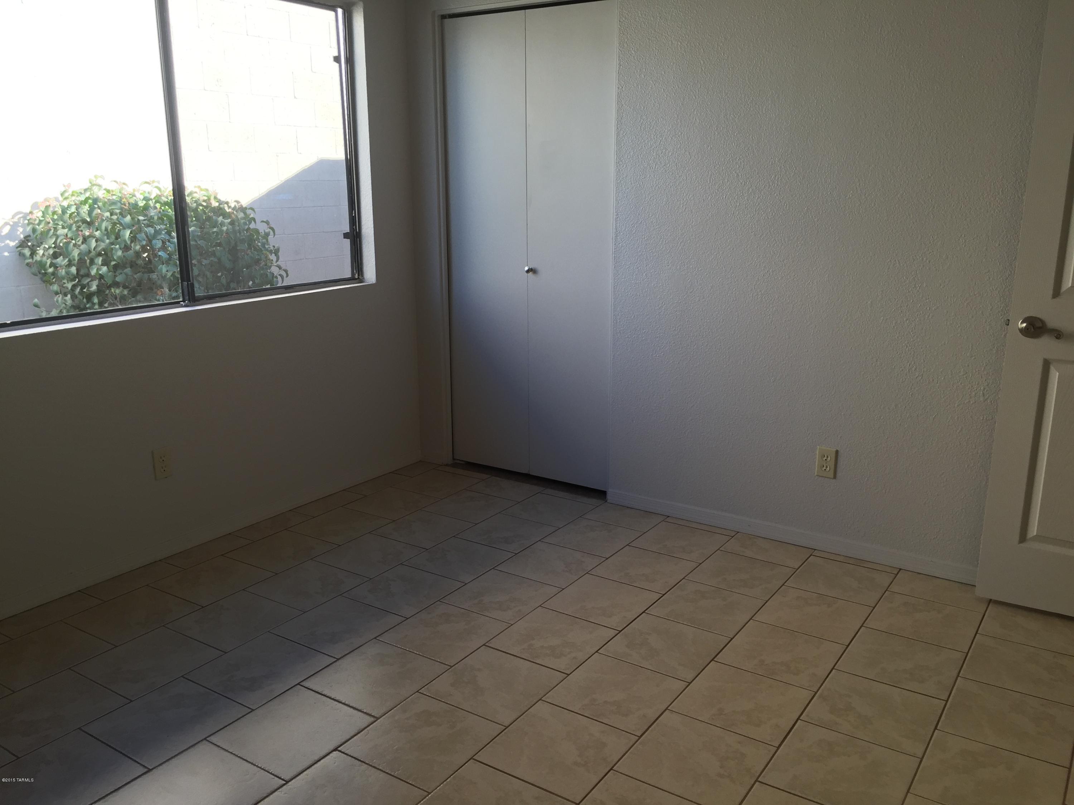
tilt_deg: -13.3
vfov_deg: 48.2
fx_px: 900
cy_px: 402
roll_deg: -0.1
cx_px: 537
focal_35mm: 29
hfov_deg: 61.7
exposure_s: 1/120
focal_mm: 4.15
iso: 40
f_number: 2.2
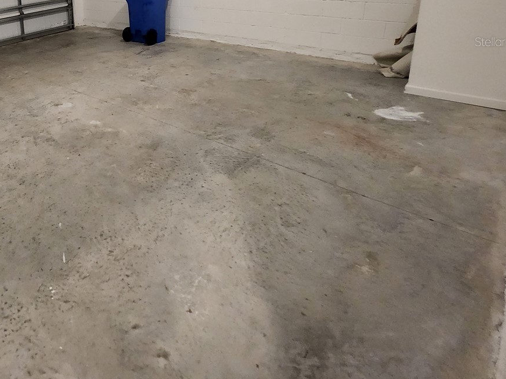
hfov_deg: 61.8
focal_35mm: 24
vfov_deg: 50.7
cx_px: 63
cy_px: 41
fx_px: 351
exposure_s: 1/30
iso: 640
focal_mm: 1.74
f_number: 2.2
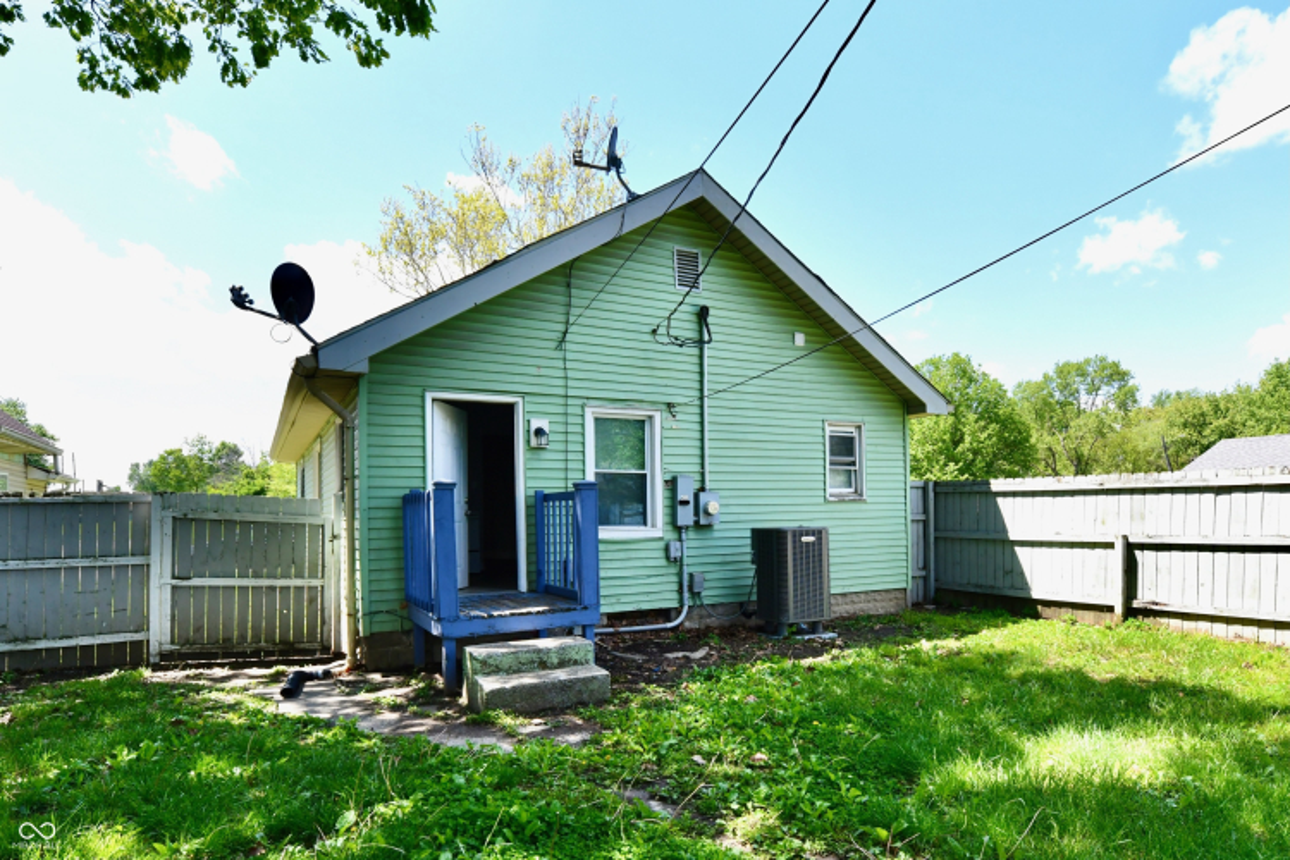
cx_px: 645
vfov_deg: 81.2
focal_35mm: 14
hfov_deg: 104.3
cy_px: 430
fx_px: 502
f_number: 10
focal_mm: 14
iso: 640
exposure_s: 1/400
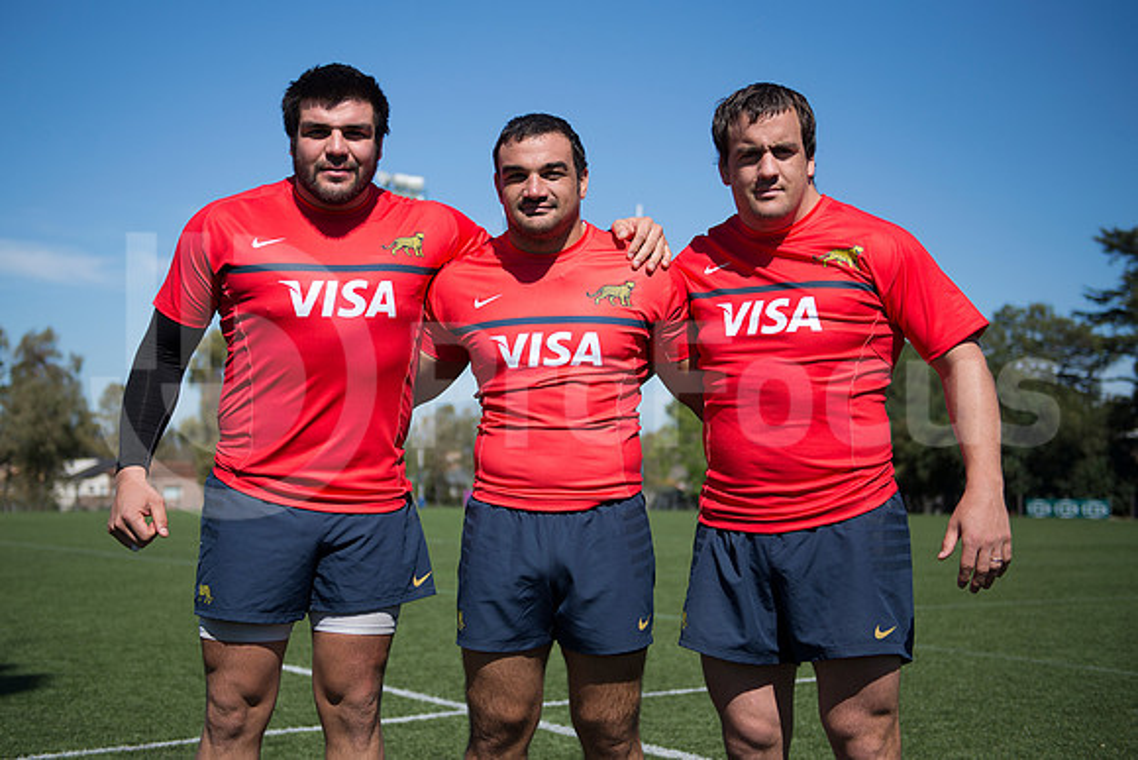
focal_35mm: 45
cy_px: 380
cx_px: 569
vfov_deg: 29.9
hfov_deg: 43.6
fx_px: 1423
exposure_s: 1/3200
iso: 125
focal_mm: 45
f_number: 2.8
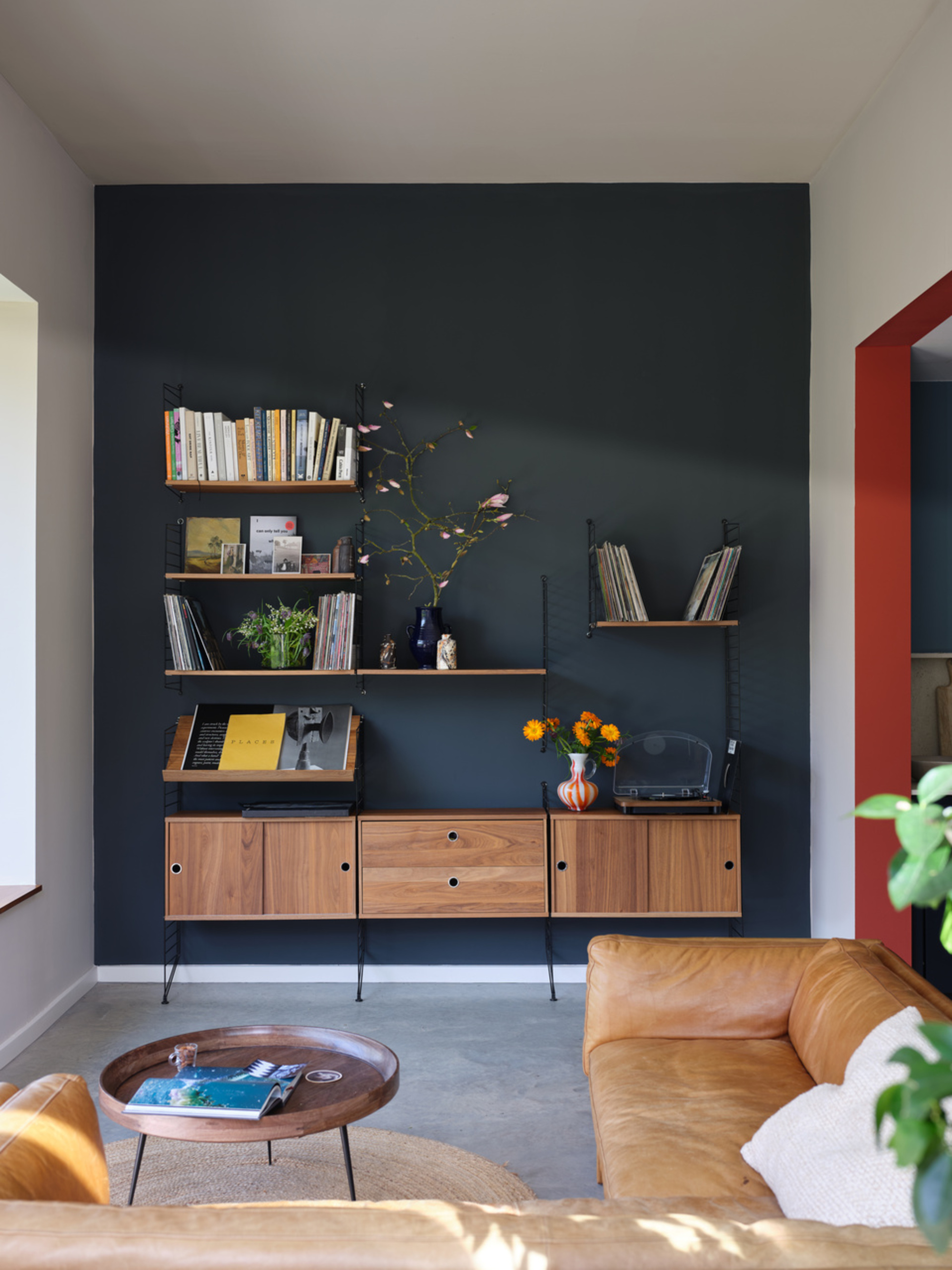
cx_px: 476
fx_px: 1320
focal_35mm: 36
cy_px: 635
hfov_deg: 39.7
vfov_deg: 51.4
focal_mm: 45
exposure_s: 1/10
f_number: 5.6
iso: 100
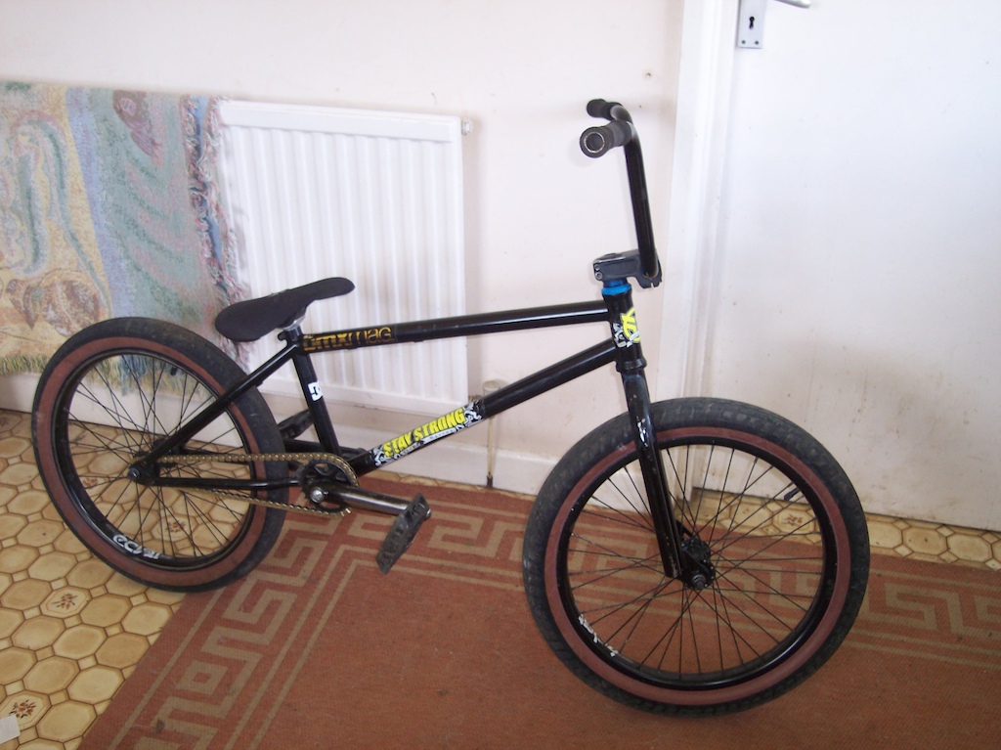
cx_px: 500
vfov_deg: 37.7
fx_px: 1098
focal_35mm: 38
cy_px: 375
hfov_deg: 49.0
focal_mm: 8
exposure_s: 1/30
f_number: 2.8
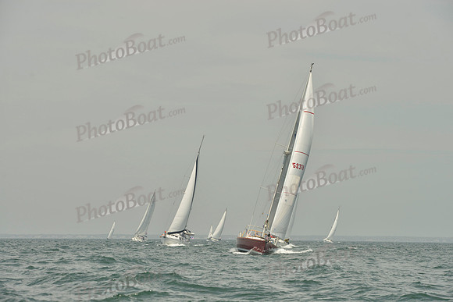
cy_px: 151
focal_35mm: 112
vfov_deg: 12.2
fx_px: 1410
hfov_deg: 18.3
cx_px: 226
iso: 200
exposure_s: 1/1250
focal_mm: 112
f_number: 8
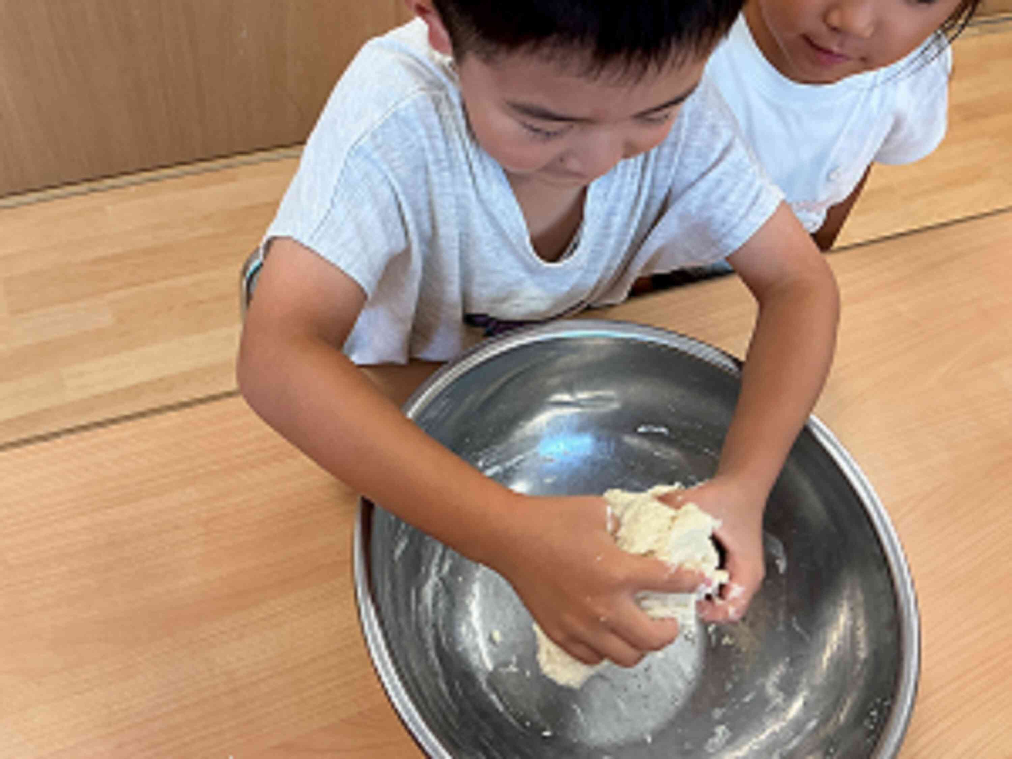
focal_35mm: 29
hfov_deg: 61.7
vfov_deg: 48.2
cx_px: 506
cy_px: 380
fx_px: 848
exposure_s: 1/120
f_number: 1.8
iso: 64
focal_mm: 3
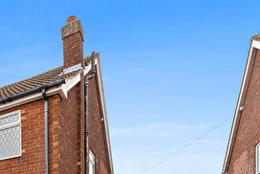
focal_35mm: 36
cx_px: -16
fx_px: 260
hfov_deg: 43.1
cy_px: 221
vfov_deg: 30.1
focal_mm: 14
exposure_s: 1/250
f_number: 4
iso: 160
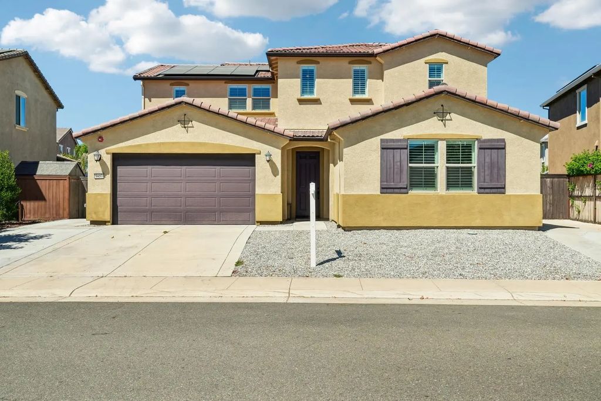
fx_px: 526
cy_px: 200
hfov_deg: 59.5
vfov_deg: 41.7
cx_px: 300
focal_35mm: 32
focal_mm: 31.5
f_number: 18
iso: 400
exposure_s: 1/200
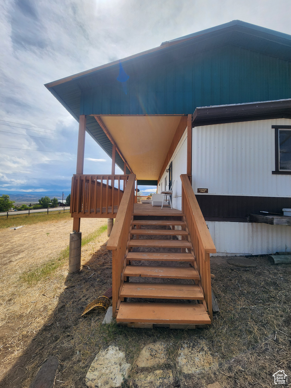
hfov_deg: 89.9
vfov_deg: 106.2
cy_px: 194
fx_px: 146
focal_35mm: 13
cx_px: 146
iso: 50
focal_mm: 2.2
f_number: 2.2
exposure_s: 1/2157
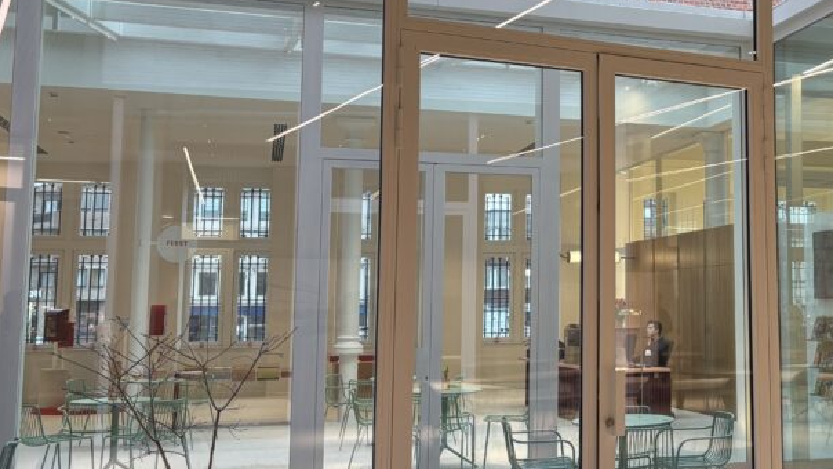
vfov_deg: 24.9
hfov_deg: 40.9
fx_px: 1060
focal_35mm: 48
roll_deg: +0.5
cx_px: 681
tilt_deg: +6.9
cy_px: 182
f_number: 1.6
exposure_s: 1/103
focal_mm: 5.96
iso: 100
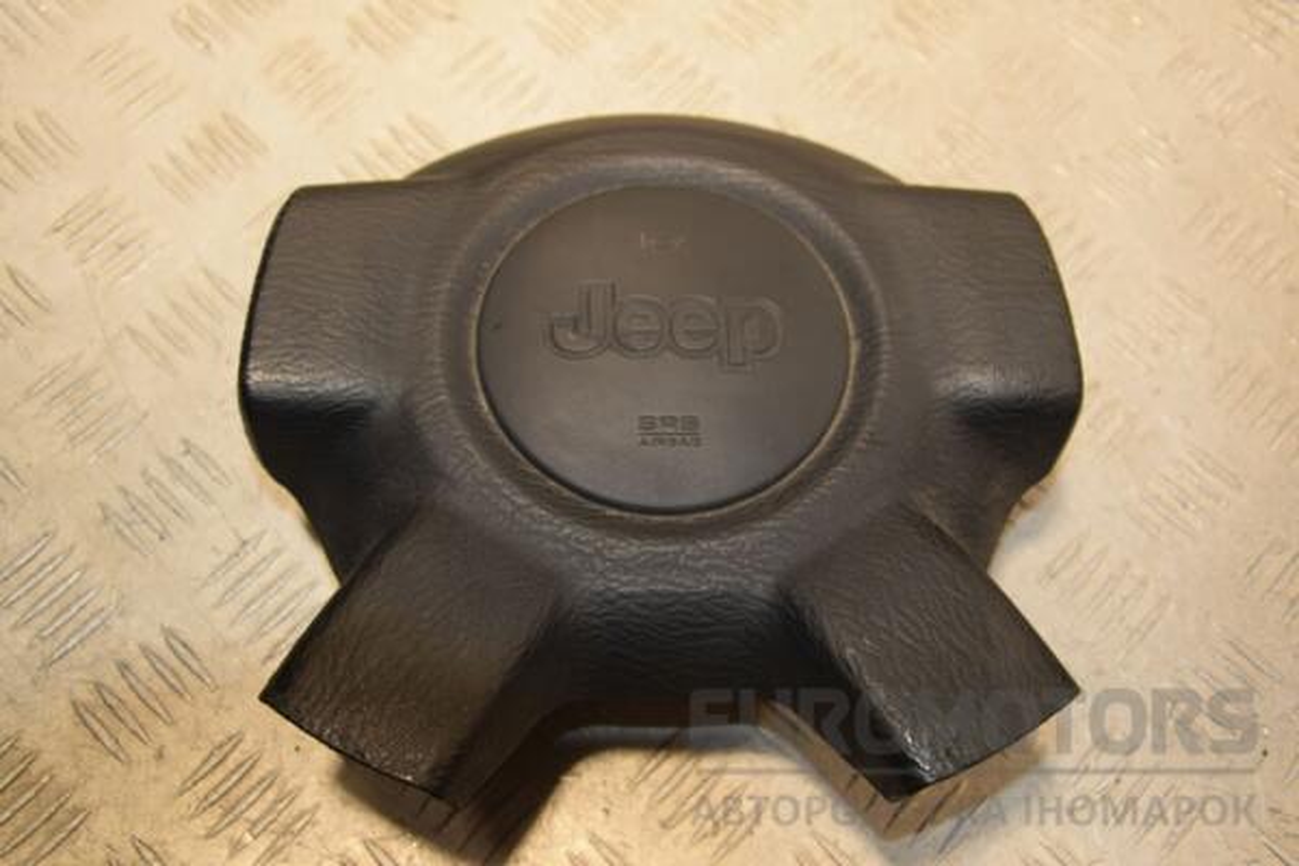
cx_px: 650
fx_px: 1515
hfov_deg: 46.4
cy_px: 433
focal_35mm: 42
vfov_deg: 31.9
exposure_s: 1/200
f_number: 5
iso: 800
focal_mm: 28
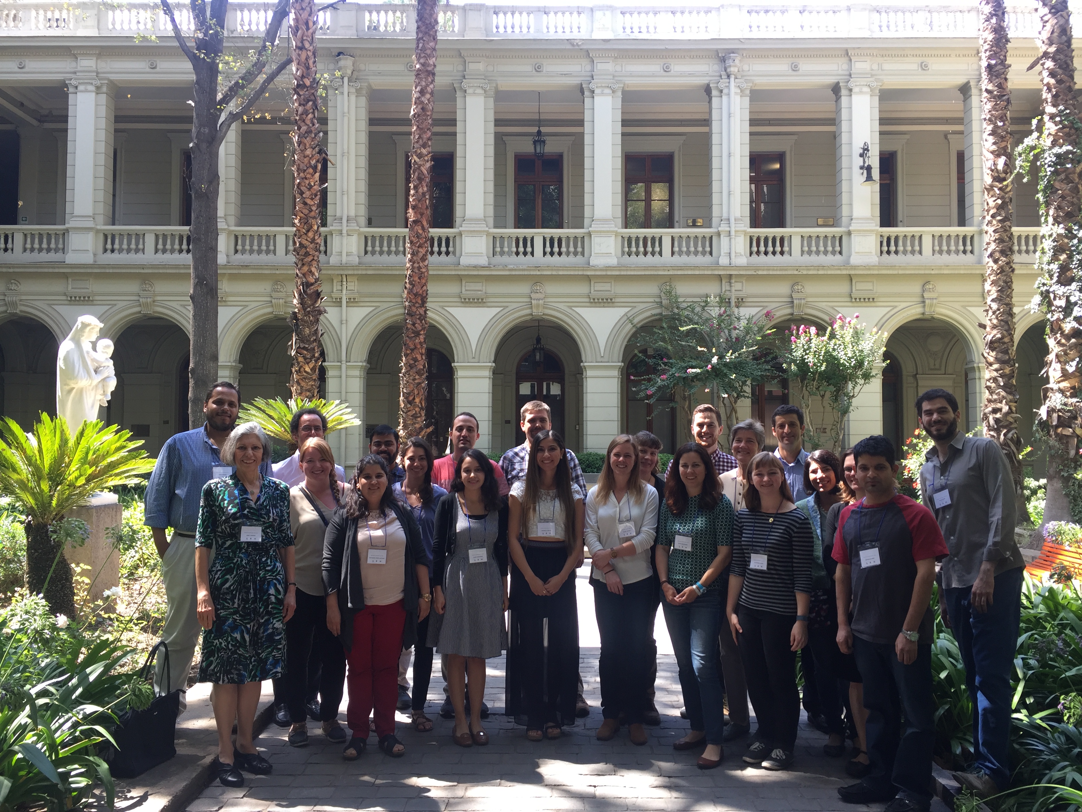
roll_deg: -0.3
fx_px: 906
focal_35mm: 29
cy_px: 406
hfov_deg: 61.7
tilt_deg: +2.4
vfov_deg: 48.2
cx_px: 541
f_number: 2.2
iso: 32
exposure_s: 1/105
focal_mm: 4.15
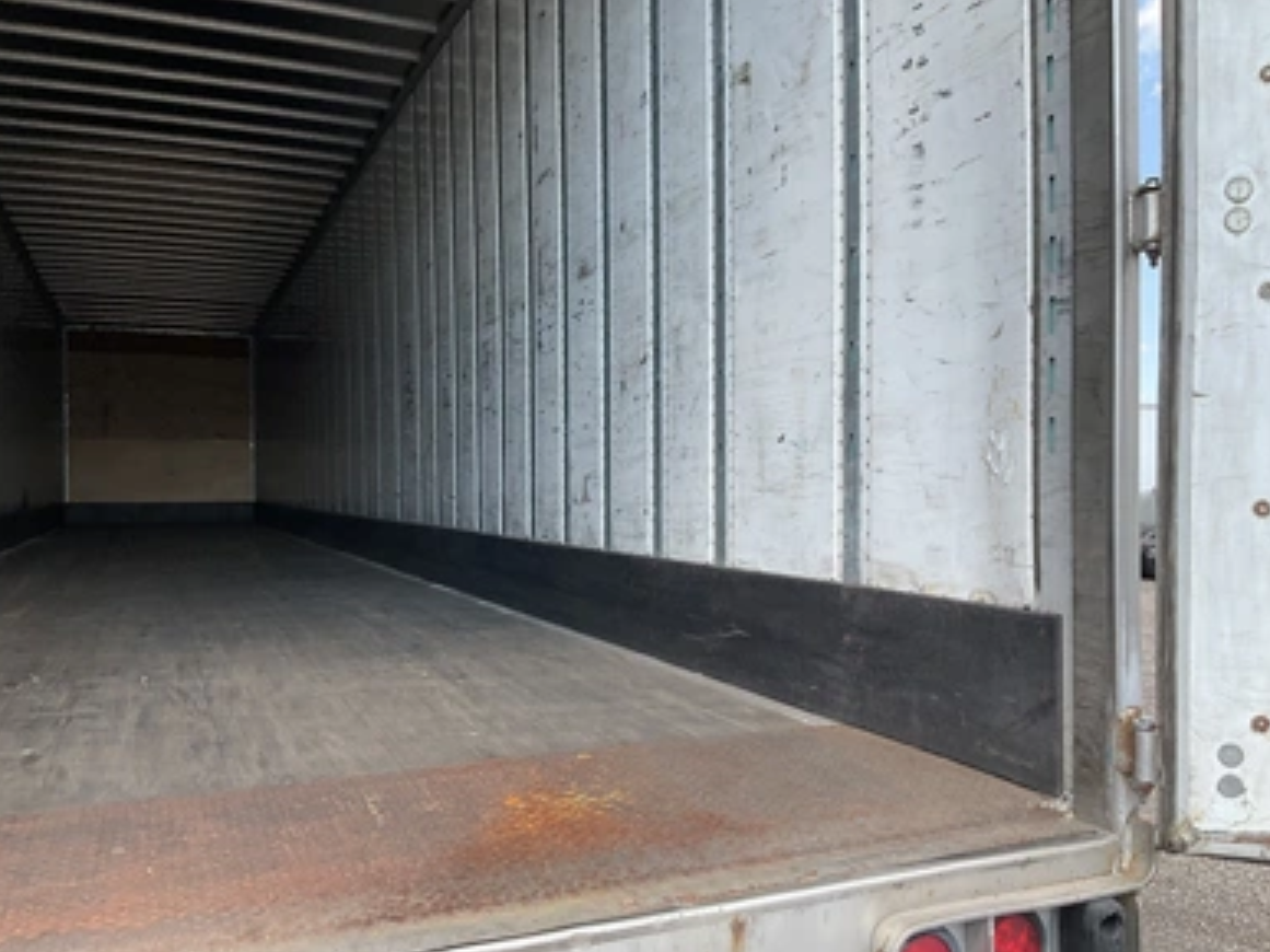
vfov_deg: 46.8
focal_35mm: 30
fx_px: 1100
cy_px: 489
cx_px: 633
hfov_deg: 60.0
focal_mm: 3
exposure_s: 1/348
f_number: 1.8
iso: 25
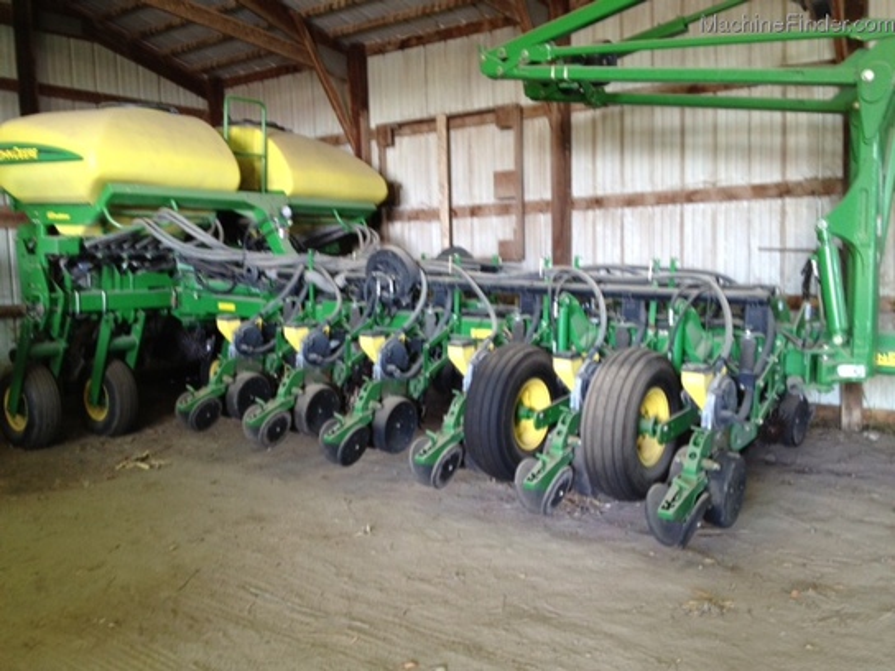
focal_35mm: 35
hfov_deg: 52.6
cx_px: 448
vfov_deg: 40.7
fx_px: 905
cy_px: 336
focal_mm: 4.28
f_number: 2.4
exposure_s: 1/20
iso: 80
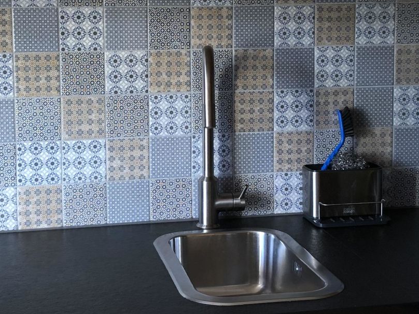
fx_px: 859
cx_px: 199
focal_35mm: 71
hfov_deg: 27.4
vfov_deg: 20.6
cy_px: 91
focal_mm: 3.99
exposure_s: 1/15
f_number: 1.8
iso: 50
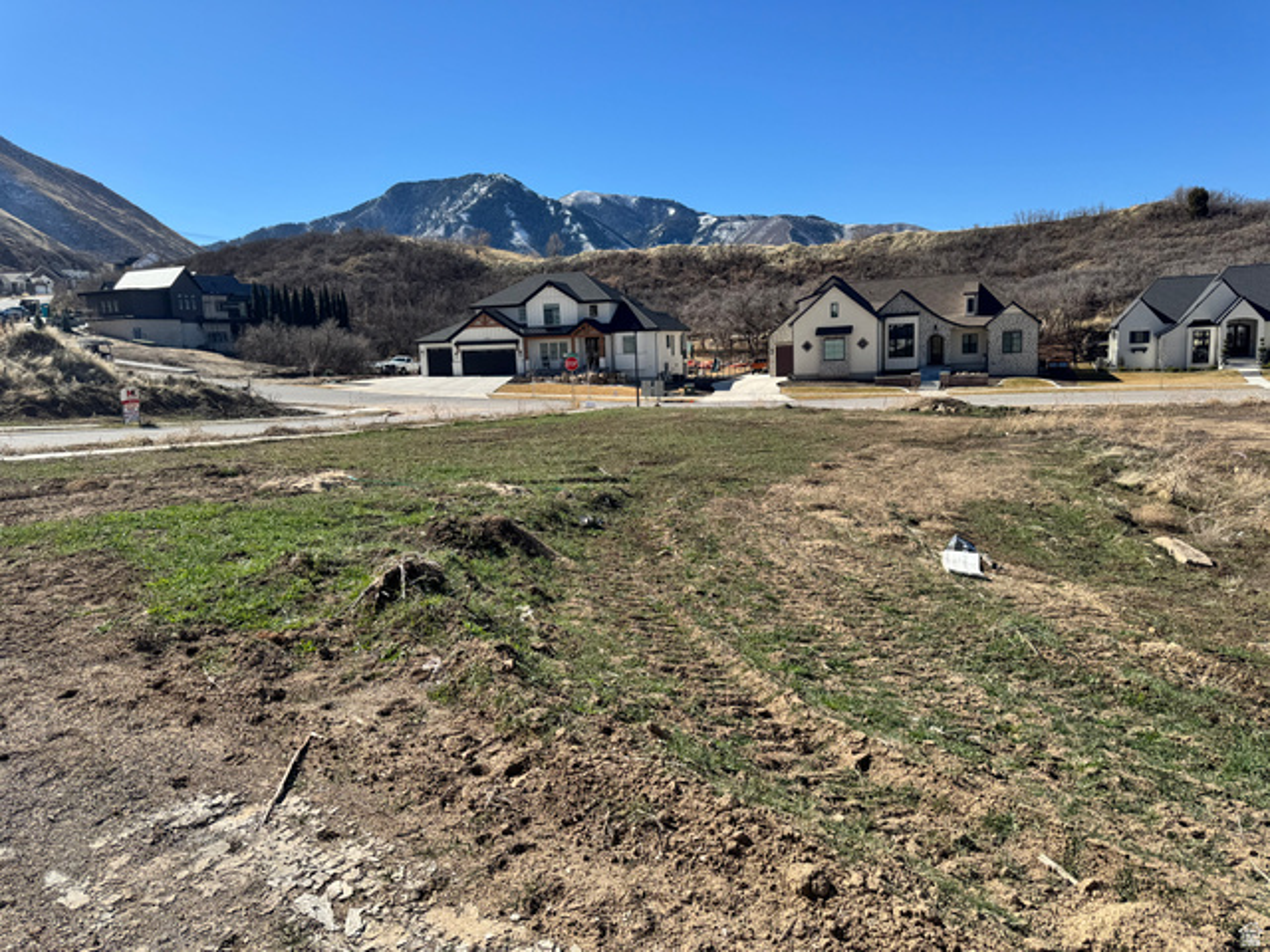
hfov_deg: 71.6
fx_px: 881
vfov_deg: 56.8
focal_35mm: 24
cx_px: 635
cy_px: 476
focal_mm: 6.76
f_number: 1.78
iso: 80
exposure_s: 1/4049
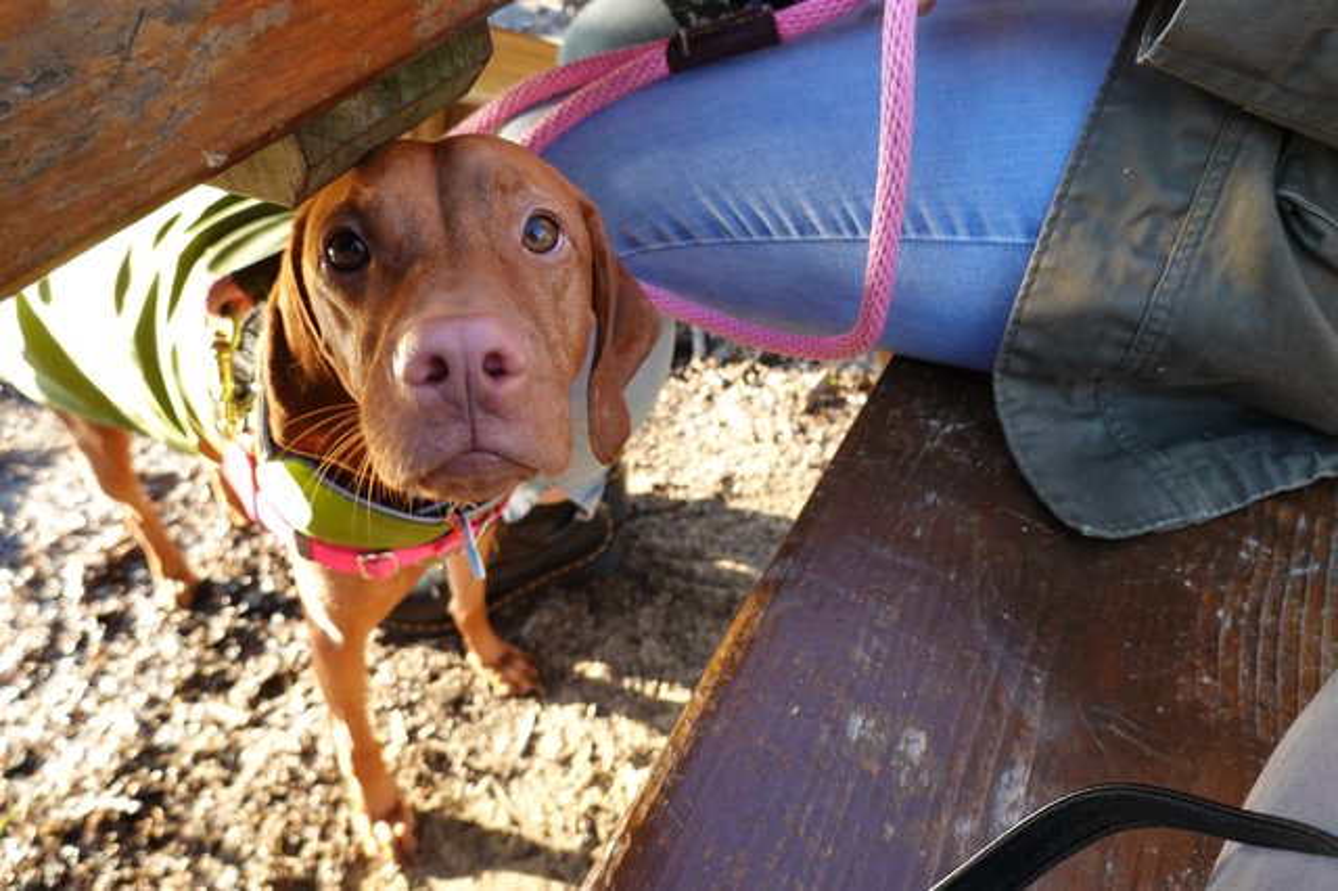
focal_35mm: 24
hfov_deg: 73.8
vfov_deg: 53.1
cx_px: 669
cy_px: 446
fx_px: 892
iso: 500
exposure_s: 1/250
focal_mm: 9
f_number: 2.8
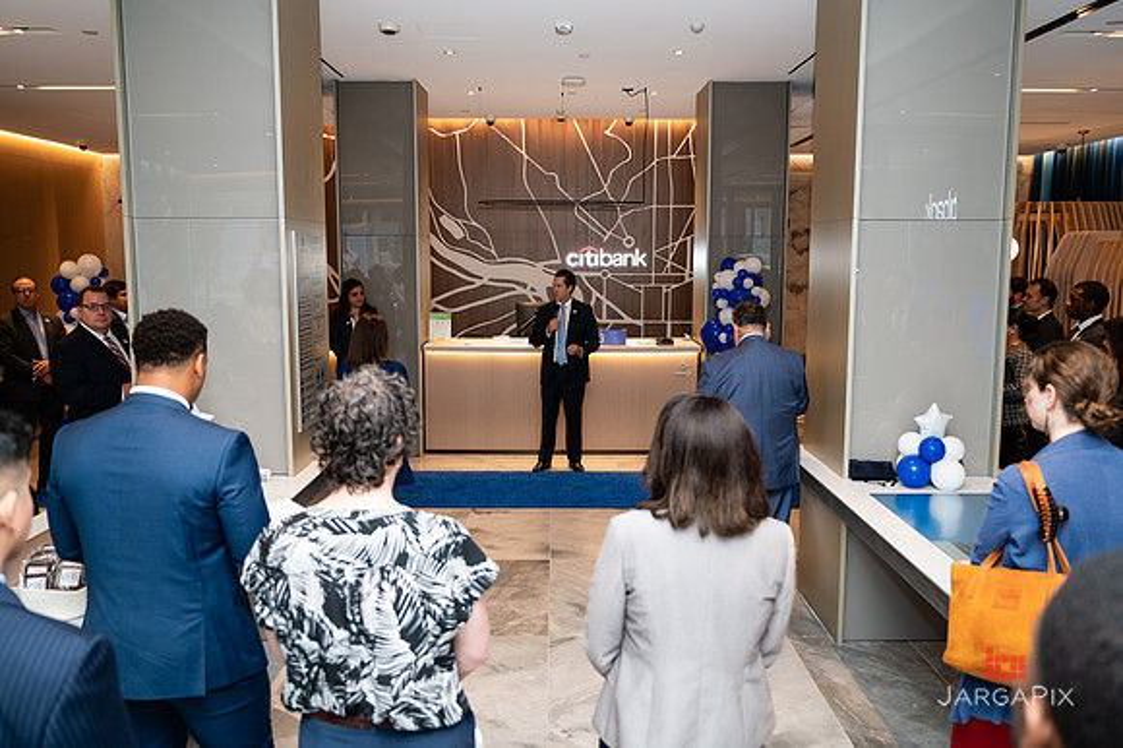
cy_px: 374
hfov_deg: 61.7
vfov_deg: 43.4
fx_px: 939
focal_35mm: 30
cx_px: 562
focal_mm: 30
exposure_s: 1/160
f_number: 3.2
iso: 400
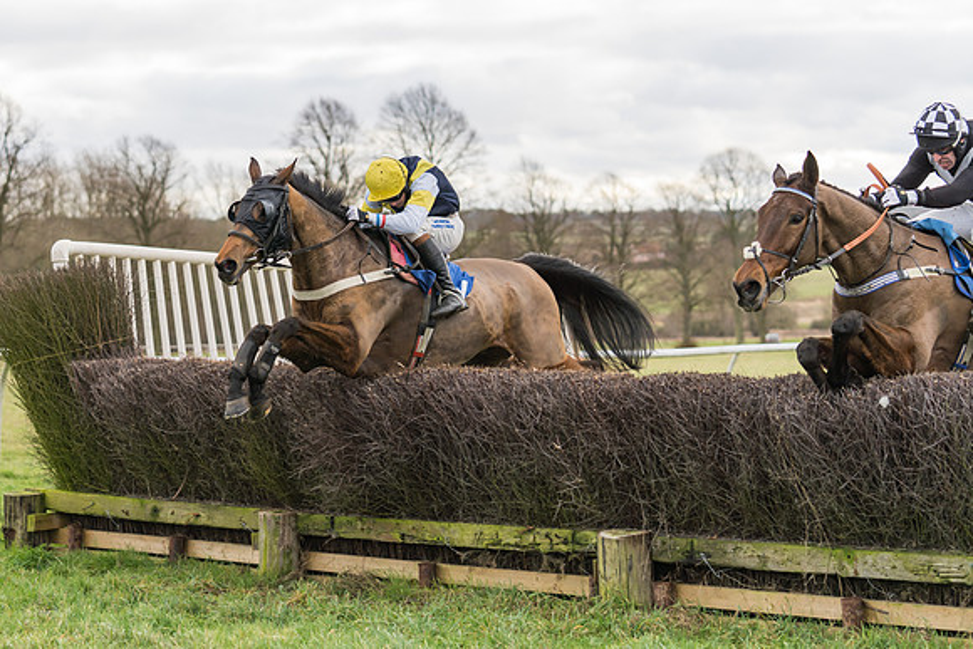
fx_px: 2600
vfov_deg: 14.2
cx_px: 304
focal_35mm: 96
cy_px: 234
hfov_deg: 21.1
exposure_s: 1/1000
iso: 400
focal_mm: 70
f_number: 2.8
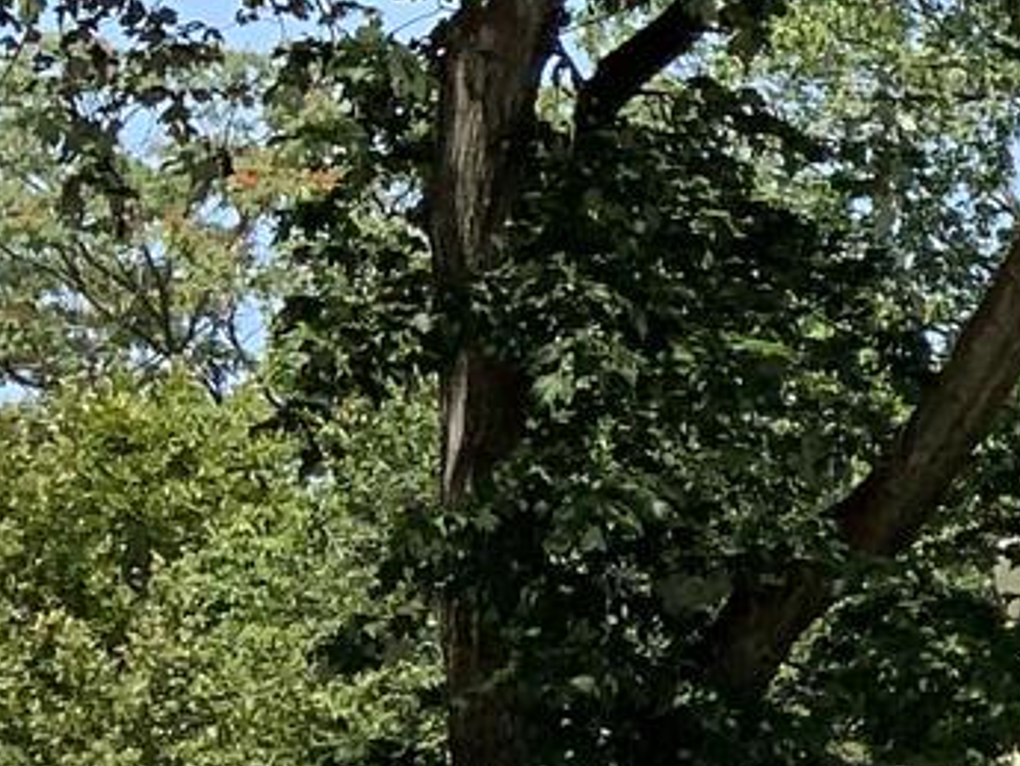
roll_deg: +0.5
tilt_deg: +9.0
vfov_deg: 8.6
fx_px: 5070
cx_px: 2717
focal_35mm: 172
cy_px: 243
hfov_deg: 9.7
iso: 16
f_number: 1.8
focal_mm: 3
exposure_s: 1/1786
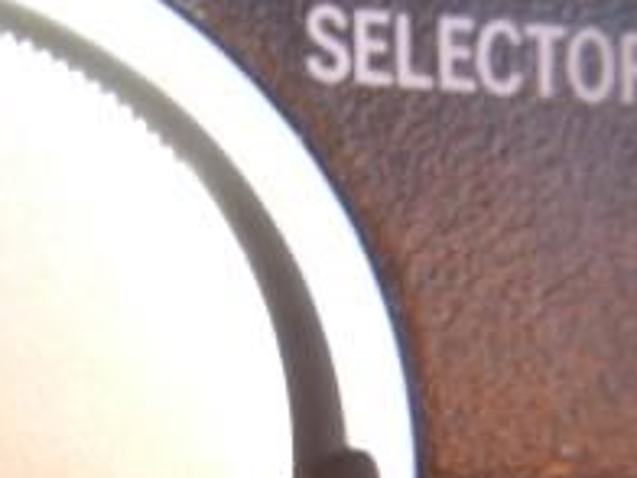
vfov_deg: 14.0
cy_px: 605
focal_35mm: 102
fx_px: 1877
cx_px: 172
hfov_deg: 19.2
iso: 160
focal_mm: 4.5
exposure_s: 1/60
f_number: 3.9
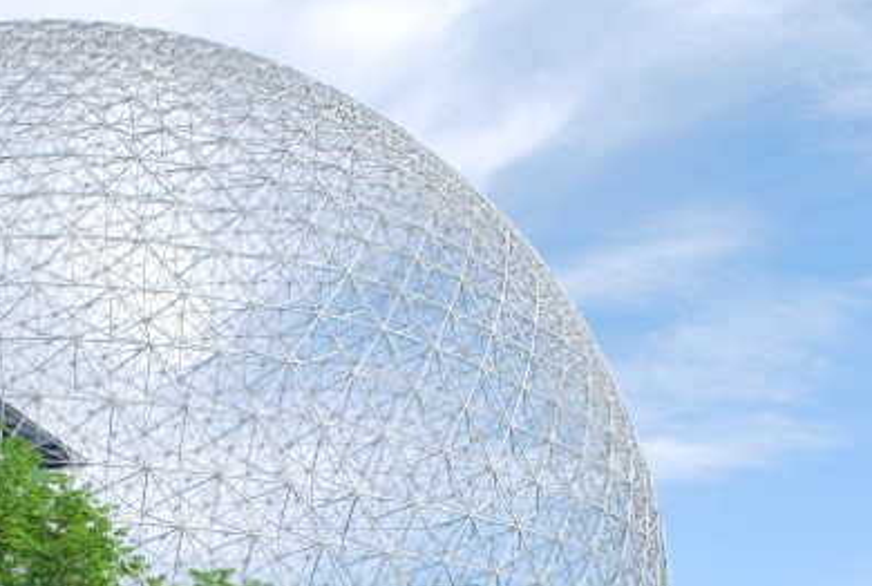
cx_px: 79
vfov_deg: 24.0
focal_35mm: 55
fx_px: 1335
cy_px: 532
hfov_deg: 34.1
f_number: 7.1
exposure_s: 1/200
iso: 100
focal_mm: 20
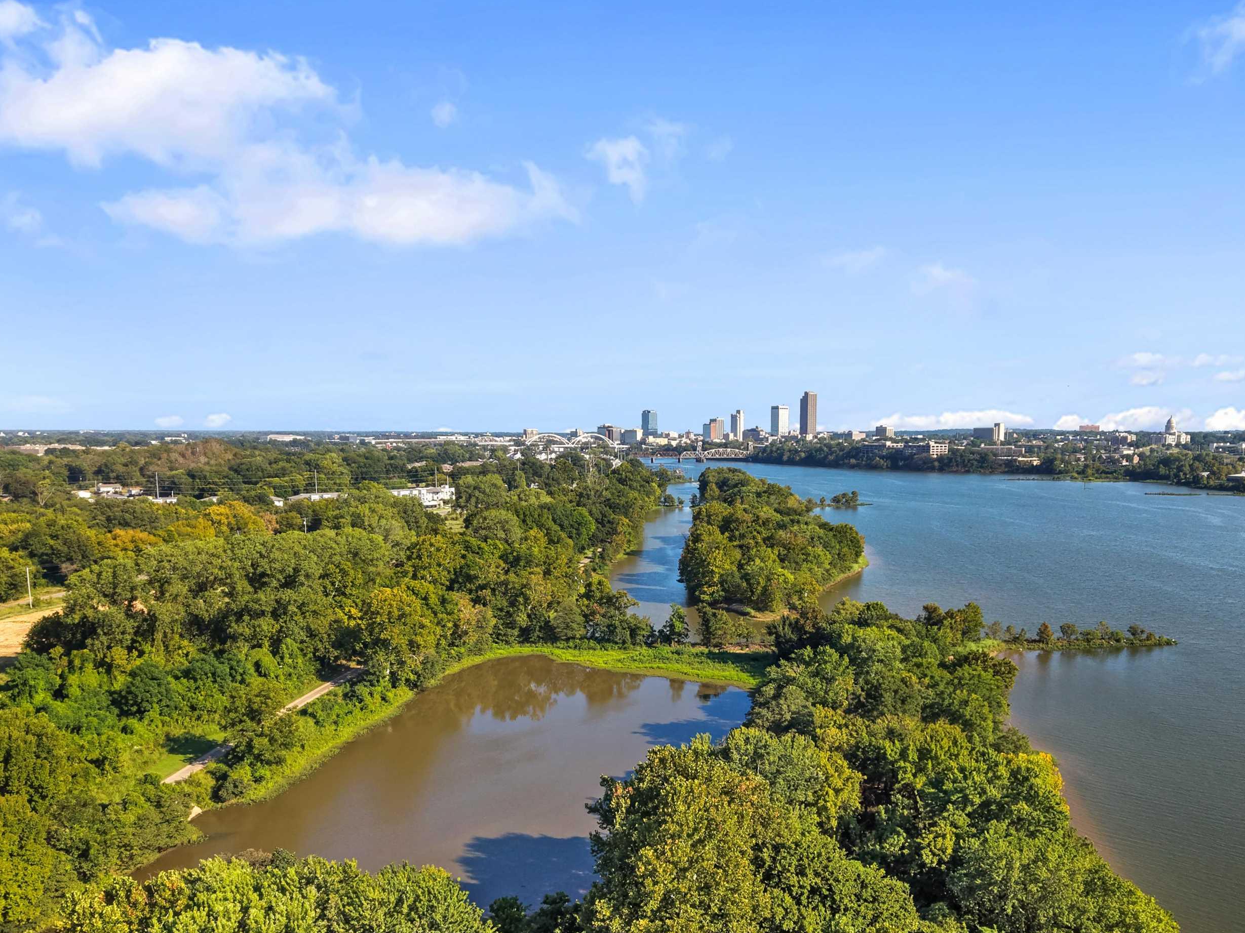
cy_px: 573
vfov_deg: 46.4
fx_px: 1079
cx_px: 721
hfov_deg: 59.7
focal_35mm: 30
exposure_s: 1/5000
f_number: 1.8
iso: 250
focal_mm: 8.67
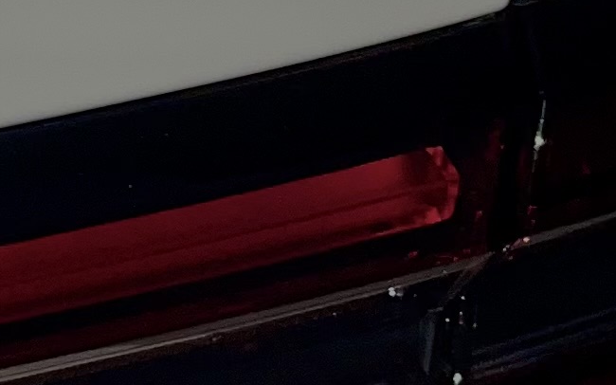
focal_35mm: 171
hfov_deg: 11.9
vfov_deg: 7.6
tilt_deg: -16.3
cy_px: -146
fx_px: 2870
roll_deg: -3.0
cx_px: -190
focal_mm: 5.1
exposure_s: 1/24
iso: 32
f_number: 1.6
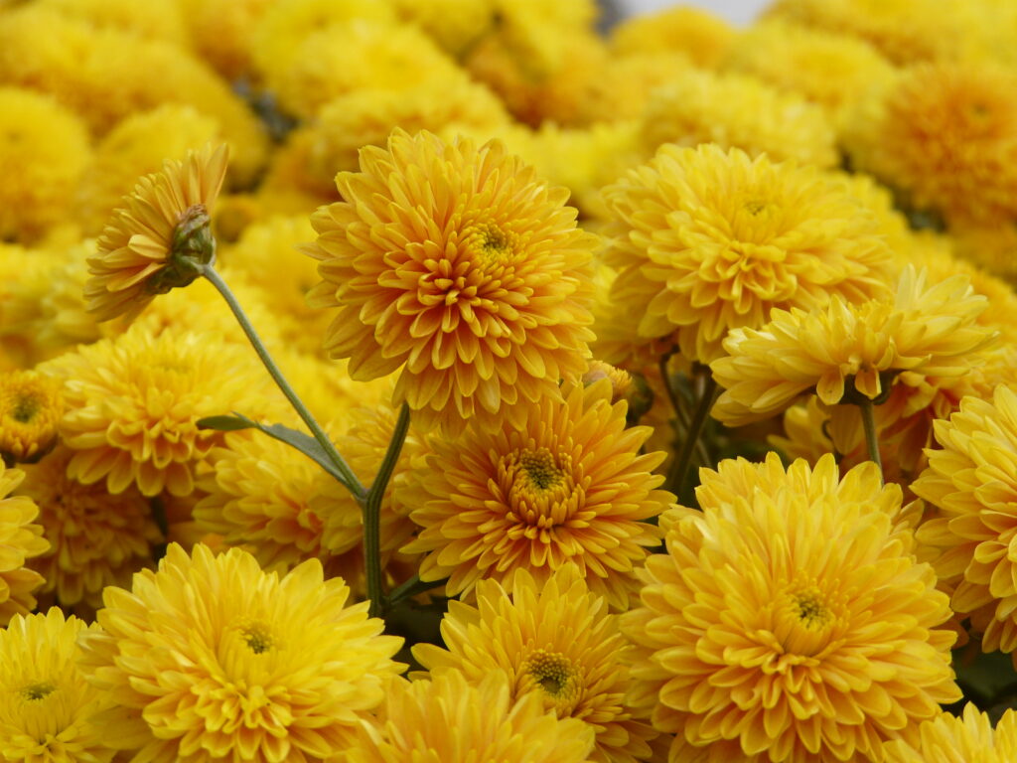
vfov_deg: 12.0
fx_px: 3614
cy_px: 382
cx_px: 508
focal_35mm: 123
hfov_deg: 16.0
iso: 100
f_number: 3.6
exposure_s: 1/80
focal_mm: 20.2
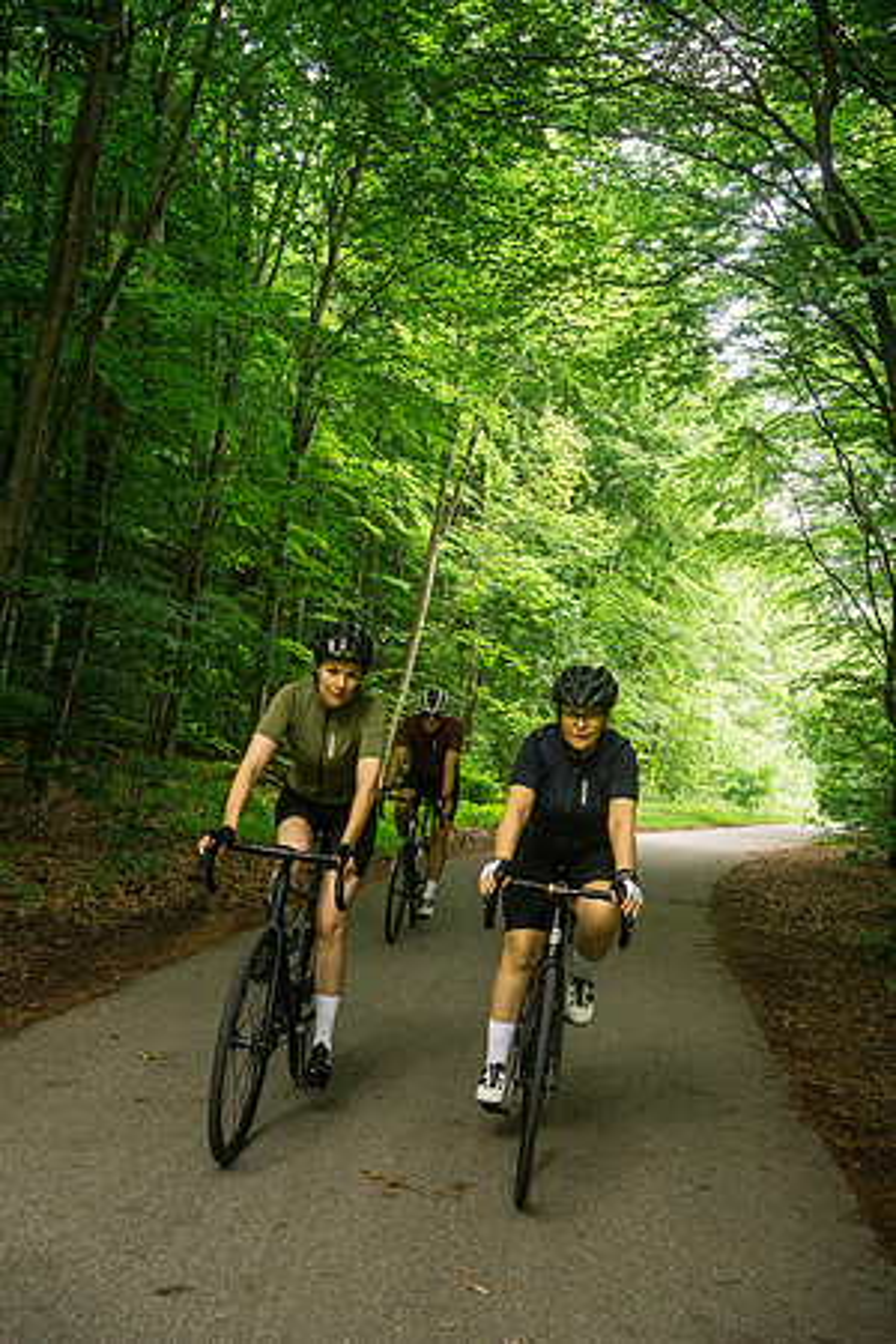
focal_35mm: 35
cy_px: 672
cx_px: 448
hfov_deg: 37.9
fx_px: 1307
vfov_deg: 54.4
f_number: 8
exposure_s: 1/500
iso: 8000
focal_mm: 35
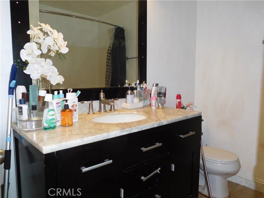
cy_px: 99
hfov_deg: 69.4
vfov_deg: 54.9
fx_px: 191
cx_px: 132
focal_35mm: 25
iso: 200
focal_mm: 4.5
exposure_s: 1/30
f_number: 3.4
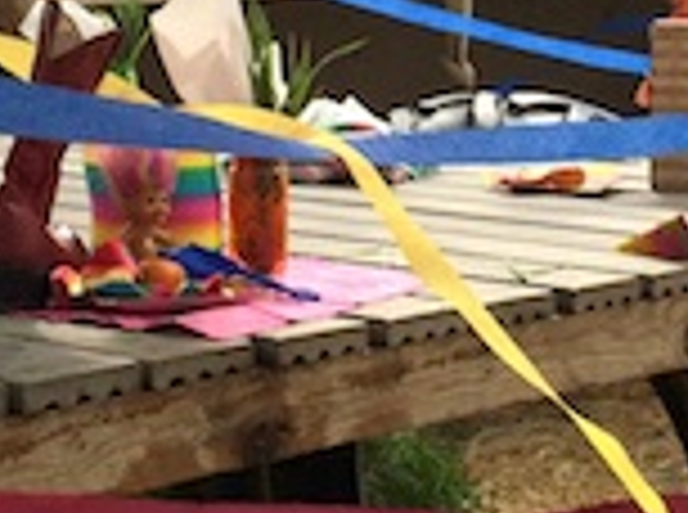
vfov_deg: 12.5
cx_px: 441
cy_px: -79
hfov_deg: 17.0
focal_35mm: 116
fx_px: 2300
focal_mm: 4.12
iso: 32
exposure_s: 1/912
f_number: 2.2
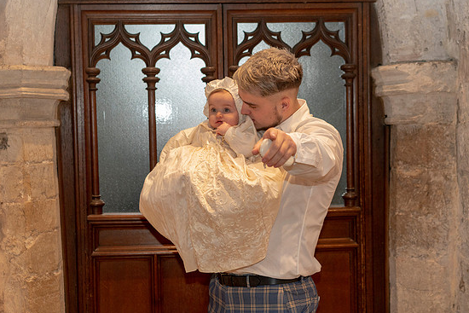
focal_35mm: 58
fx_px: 756
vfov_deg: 23.4
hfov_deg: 34.5
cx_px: 224
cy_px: 162
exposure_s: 1/160
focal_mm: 55
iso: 2500
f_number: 4
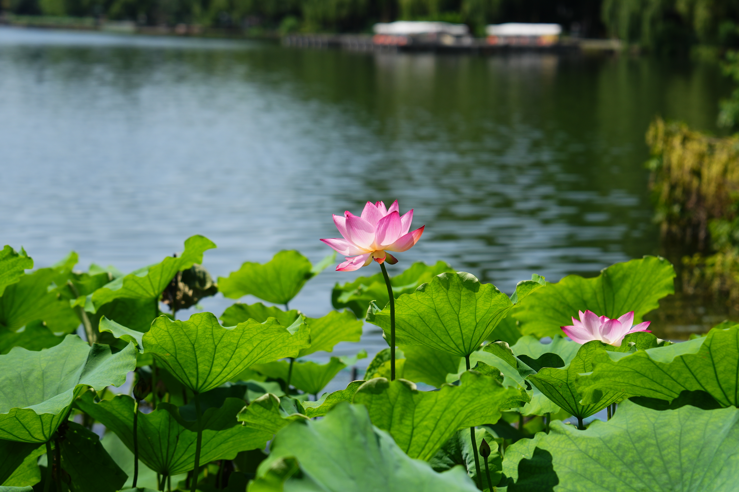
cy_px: 246
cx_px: 370
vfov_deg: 13.0
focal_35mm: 105
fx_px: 2155
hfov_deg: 19.5
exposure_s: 1/2000
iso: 100
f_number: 2.8
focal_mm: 70
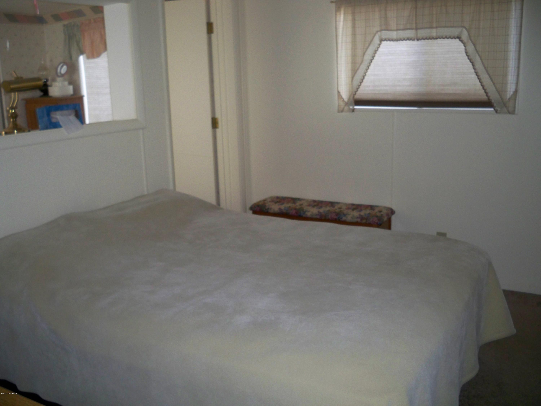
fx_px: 547
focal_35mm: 35
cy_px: 203
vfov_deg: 40.7
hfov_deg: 52.6
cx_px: 270
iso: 200
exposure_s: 1/60
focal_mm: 6.3
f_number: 3.1
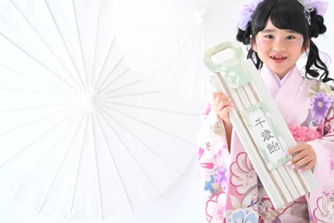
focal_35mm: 65
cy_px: 97
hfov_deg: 30.8
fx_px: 603
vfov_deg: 20.9
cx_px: 207
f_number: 2
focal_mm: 50
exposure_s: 1/160
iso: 160
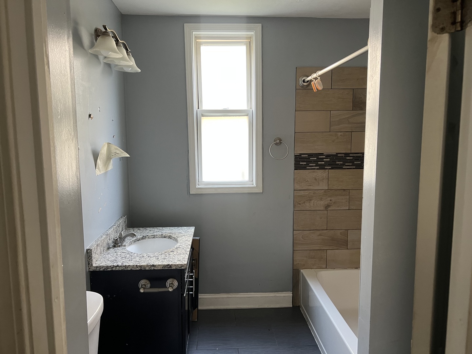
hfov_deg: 67.3
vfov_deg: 53.1
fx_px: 355
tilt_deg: -7.9
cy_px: 177
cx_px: 236
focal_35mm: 26
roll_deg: +1.1
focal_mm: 5.7
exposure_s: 1/50
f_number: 1.5
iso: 200
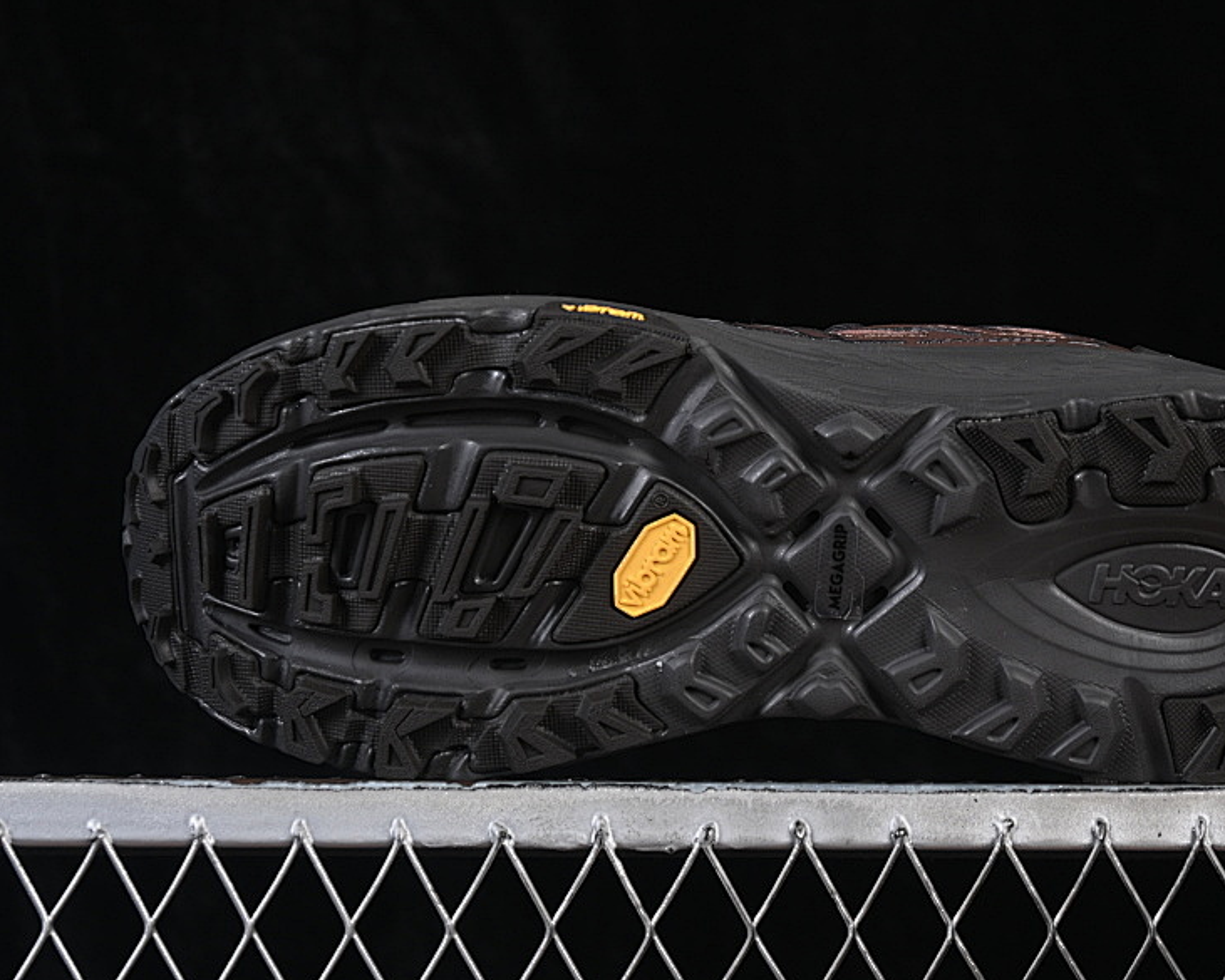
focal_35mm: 104
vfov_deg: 14.8
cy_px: 410
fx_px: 3771
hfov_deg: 18.4
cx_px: 754
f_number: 6.3
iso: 160
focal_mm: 50
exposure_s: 1/60
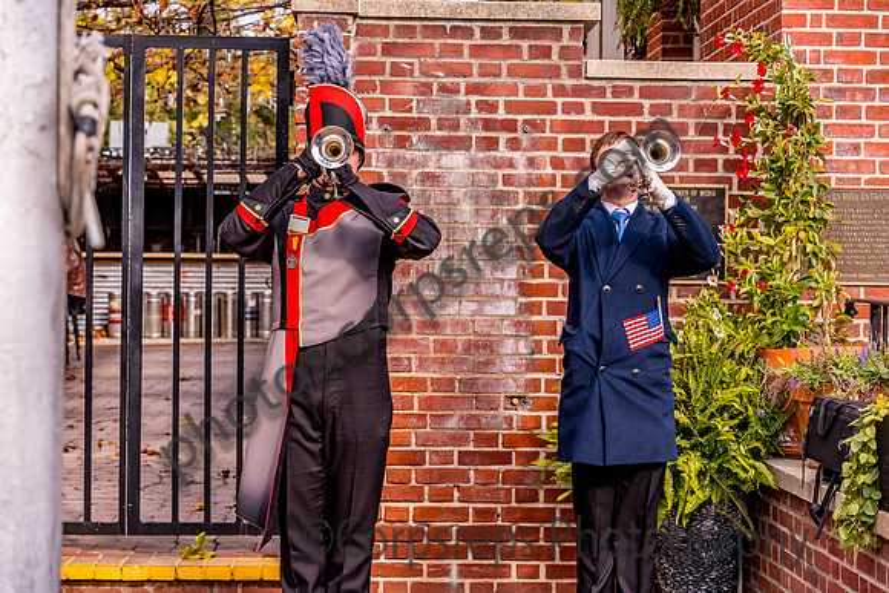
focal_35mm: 74
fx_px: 1828
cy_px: 296
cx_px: 444
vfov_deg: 18.4
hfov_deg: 27.3
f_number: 6.3
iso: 800
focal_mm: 74
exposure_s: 1/640
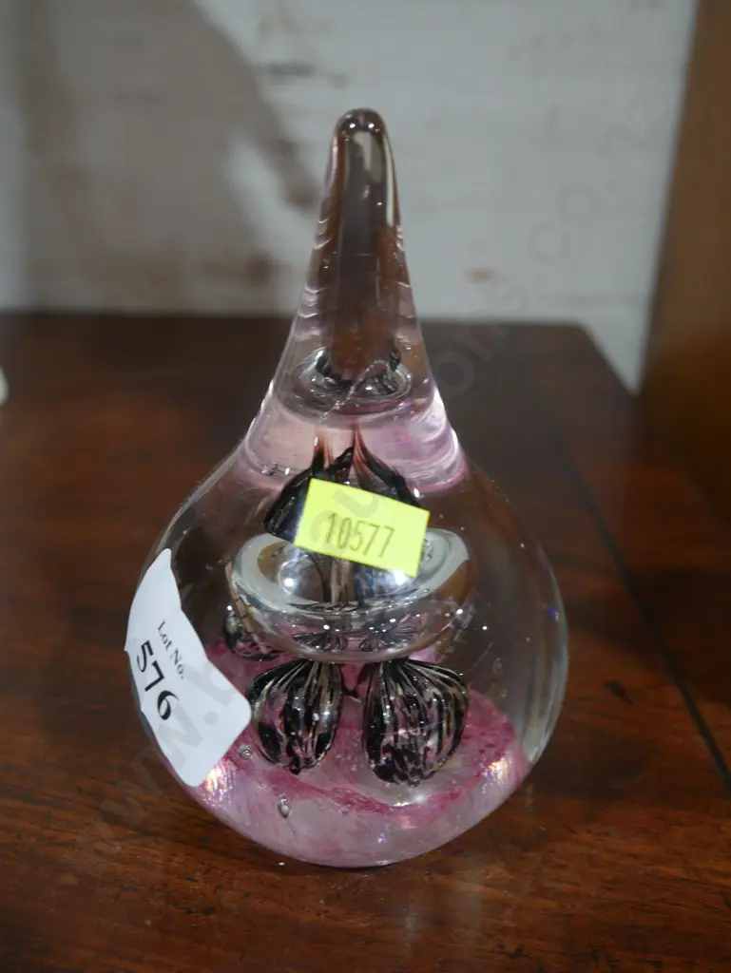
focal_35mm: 40
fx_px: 1125
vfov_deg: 46.8
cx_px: 366
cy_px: 486
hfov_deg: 36.0
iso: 800
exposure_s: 1/60
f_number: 4.4
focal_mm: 20
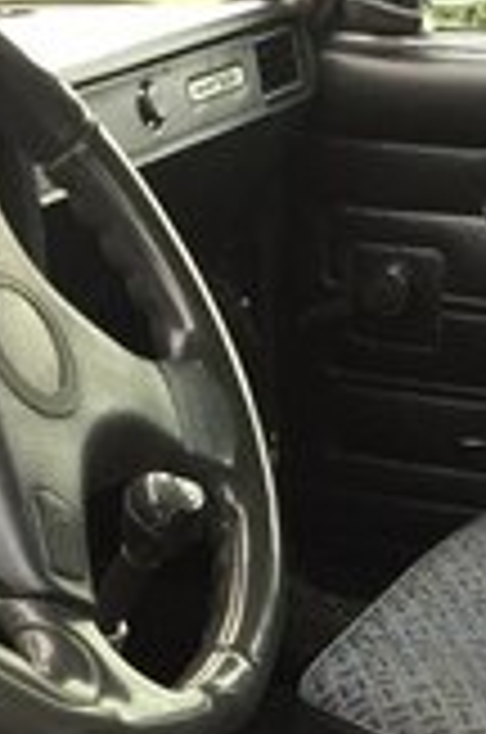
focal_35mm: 92
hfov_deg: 14.8
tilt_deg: -31.1
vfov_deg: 20.7
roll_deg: -2.4
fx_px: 1871
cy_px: 892
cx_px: 248
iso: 40
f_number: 2.2
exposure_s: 1/33
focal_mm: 4.15
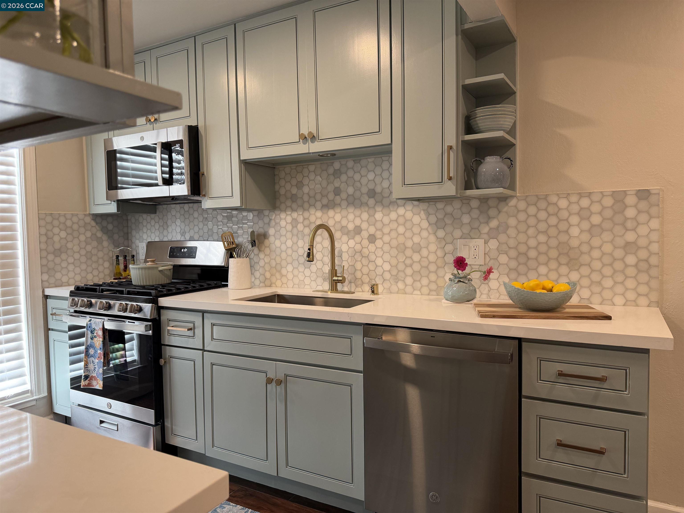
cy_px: 256
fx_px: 474
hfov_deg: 71.6
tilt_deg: -2.7
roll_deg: +1.0
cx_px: 342
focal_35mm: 24
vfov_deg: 56.8
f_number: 1.78
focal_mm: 6.76
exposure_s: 1/120
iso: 200
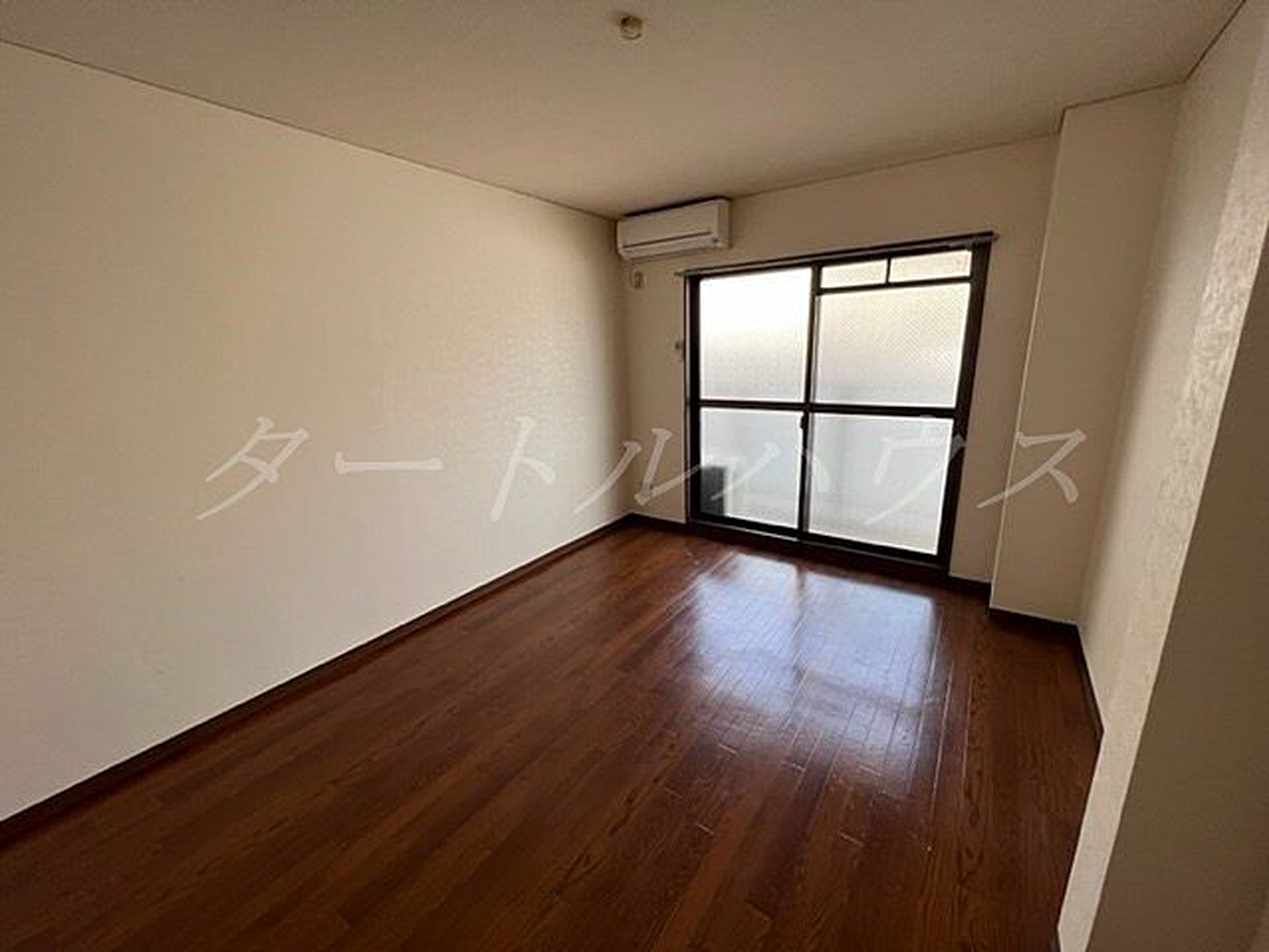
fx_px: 477
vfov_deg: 89.9
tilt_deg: -10.7
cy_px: 476
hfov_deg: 106.2
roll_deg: +1.2
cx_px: 634
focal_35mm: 13
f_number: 1.8
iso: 32
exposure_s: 1/116
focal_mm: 1.57
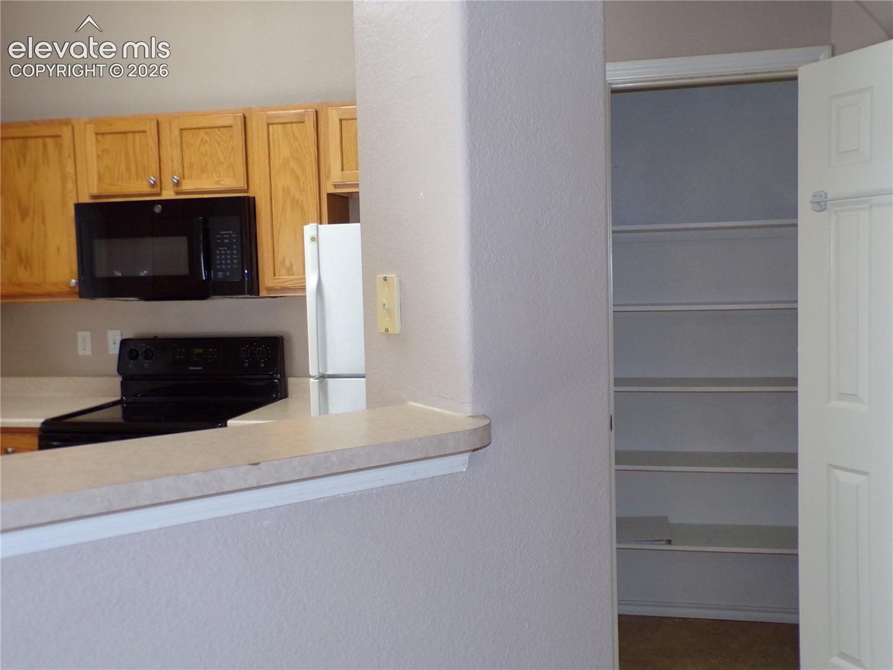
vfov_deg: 44.2
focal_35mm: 32
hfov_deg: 56.8
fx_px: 826
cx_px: 446
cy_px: 335
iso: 200
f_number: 3.2
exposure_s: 1/34
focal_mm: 5.8
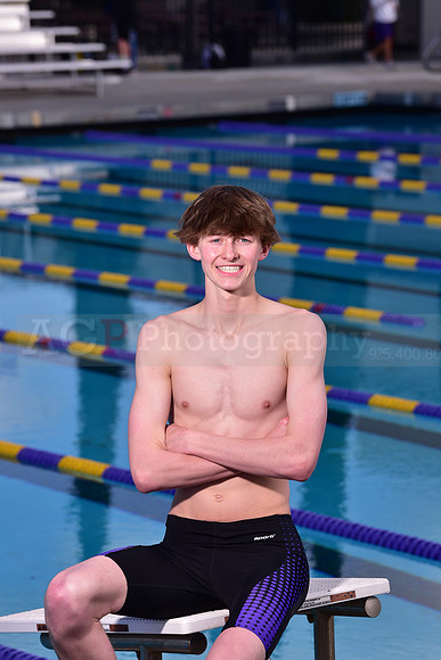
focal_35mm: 150
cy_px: 330
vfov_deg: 13.7
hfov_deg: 9.2
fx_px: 2754
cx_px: 220
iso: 80
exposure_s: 1/250
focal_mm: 150
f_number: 7.1
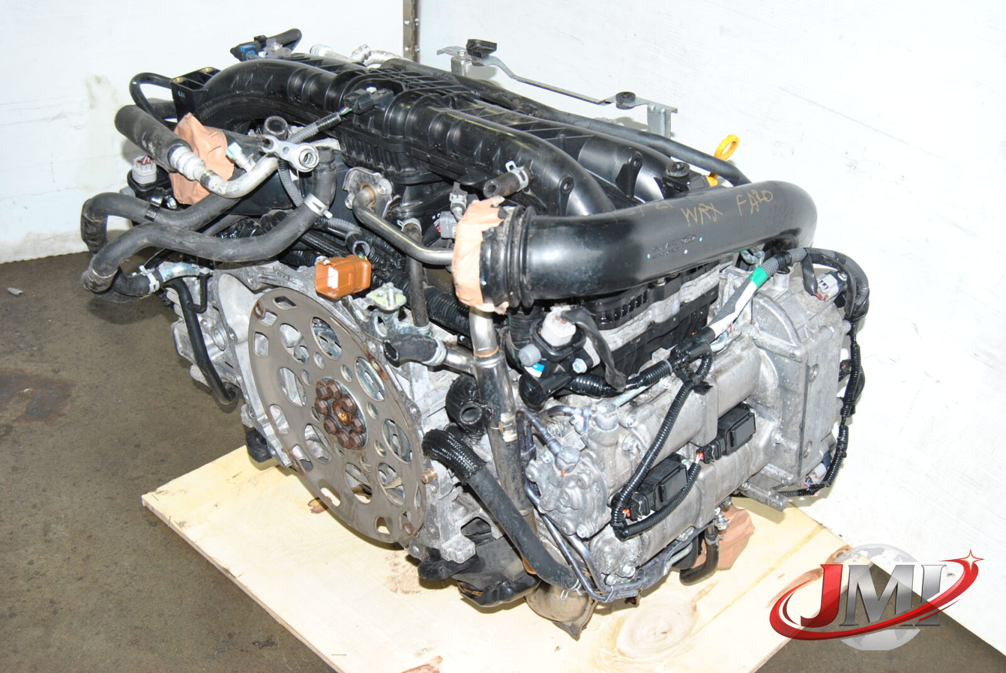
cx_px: 503
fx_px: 1259
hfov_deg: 43.6
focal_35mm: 45
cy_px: 336
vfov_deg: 29.9
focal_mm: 30
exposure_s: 1/200
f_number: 6.3
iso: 400
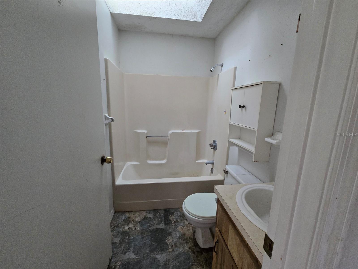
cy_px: 134
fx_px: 134
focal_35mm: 13
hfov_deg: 106.2
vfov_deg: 89.9
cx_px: 179
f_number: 2.2
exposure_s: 1/60
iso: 500
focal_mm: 2.2
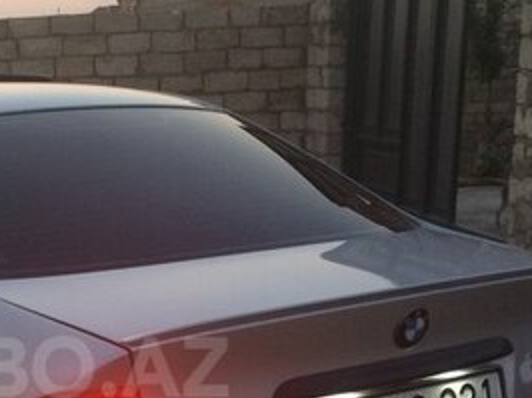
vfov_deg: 20.0
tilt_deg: -12.4
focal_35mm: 72
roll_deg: +1.3
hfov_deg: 25.9
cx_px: 24
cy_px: 367
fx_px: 1106
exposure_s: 1/33
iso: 64
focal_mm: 4.15
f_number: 2.2
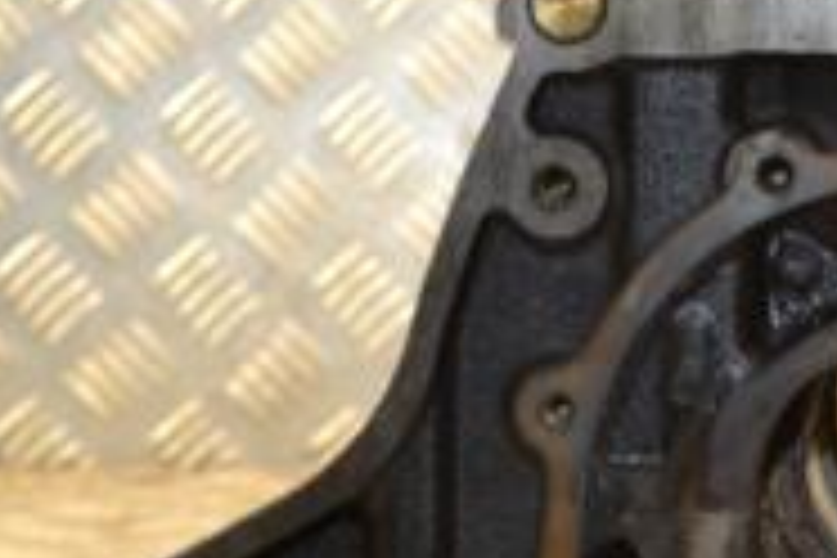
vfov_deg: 8.8
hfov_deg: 13.0
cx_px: 950
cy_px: 40
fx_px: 3603
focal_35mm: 155
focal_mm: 32
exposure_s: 1/60
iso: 640
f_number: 4.8
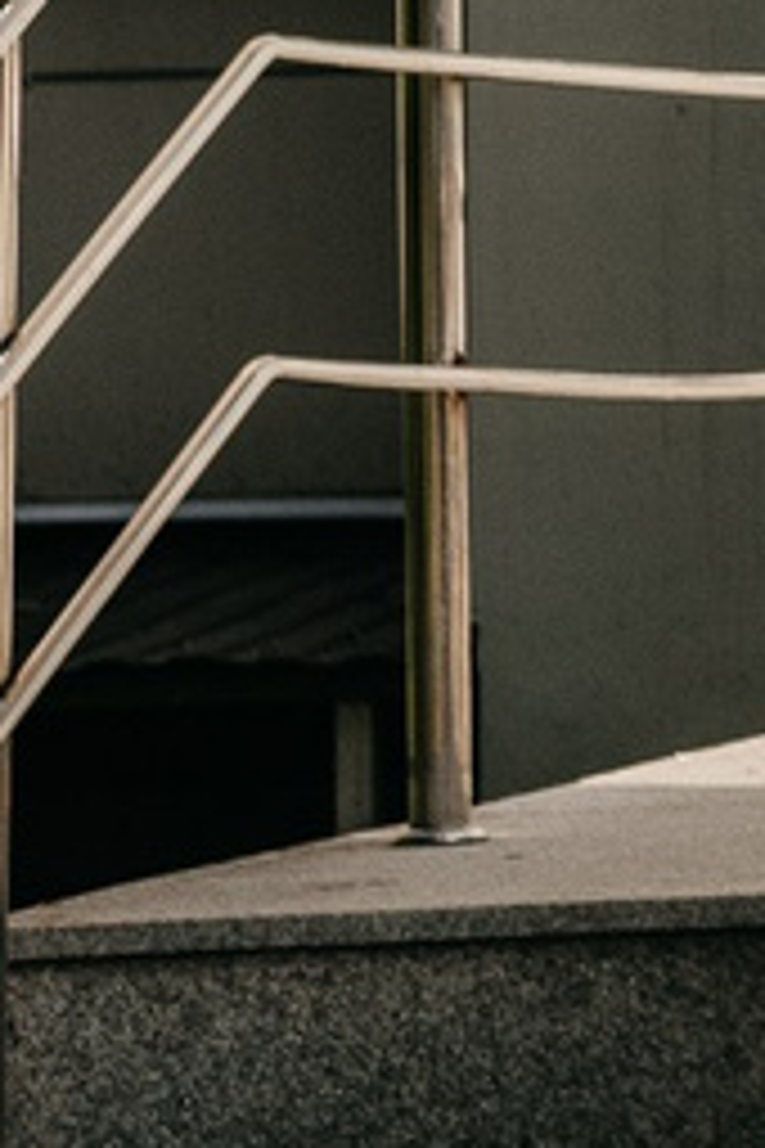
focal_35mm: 352
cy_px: -1150
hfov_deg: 3.4
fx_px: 11219
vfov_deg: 5.7
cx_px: 4928
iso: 125
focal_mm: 35
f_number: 4
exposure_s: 1/800
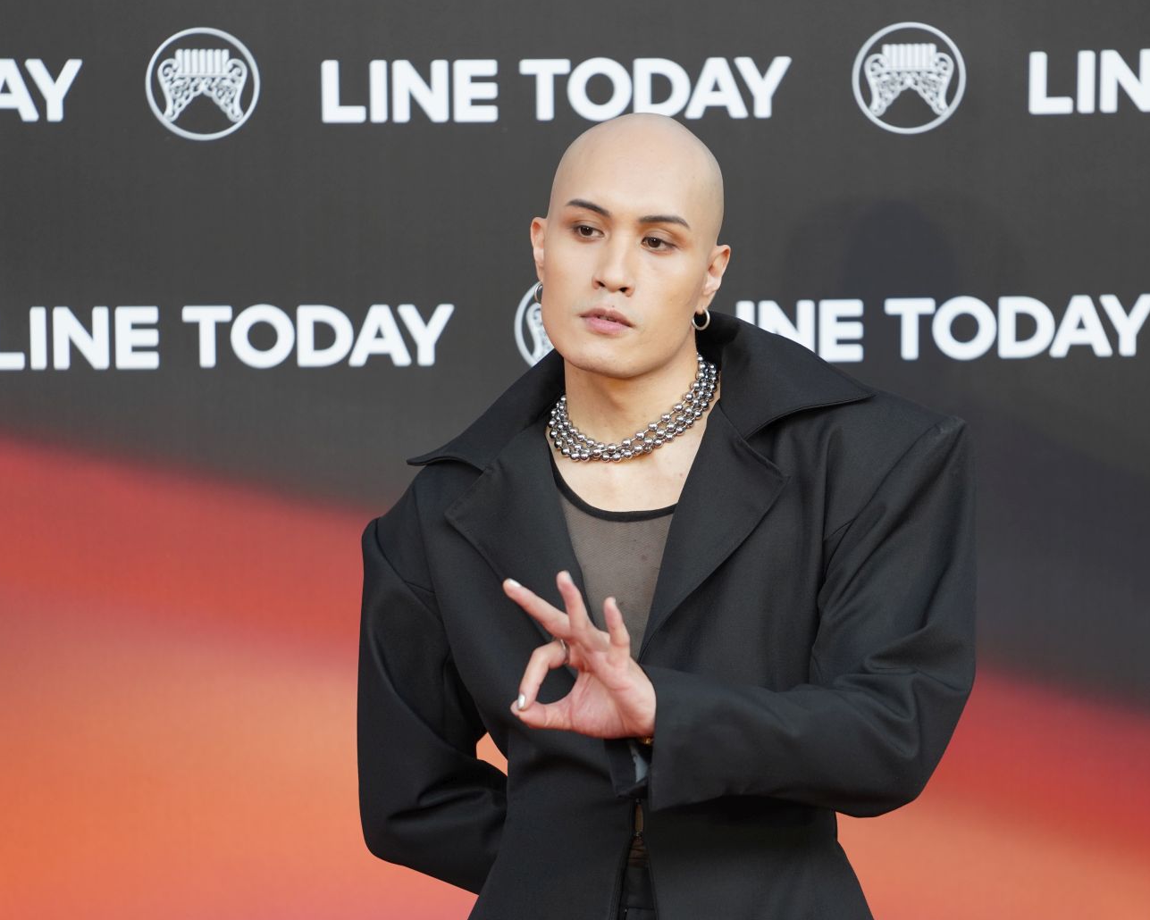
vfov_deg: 5.5
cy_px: 506
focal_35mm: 280
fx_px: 9531
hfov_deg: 6.9
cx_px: 643
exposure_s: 1/250
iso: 500
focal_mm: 200
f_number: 2.8
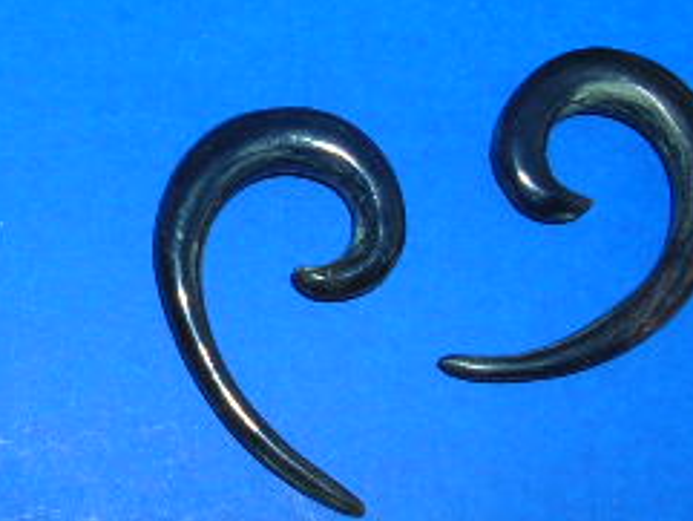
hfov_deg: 20.6
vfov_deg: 15.7
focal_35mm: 93
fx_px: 1863
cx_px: 60
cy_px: 60
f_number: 5.6
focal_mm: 5.8
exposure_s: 1/60.1
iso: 50
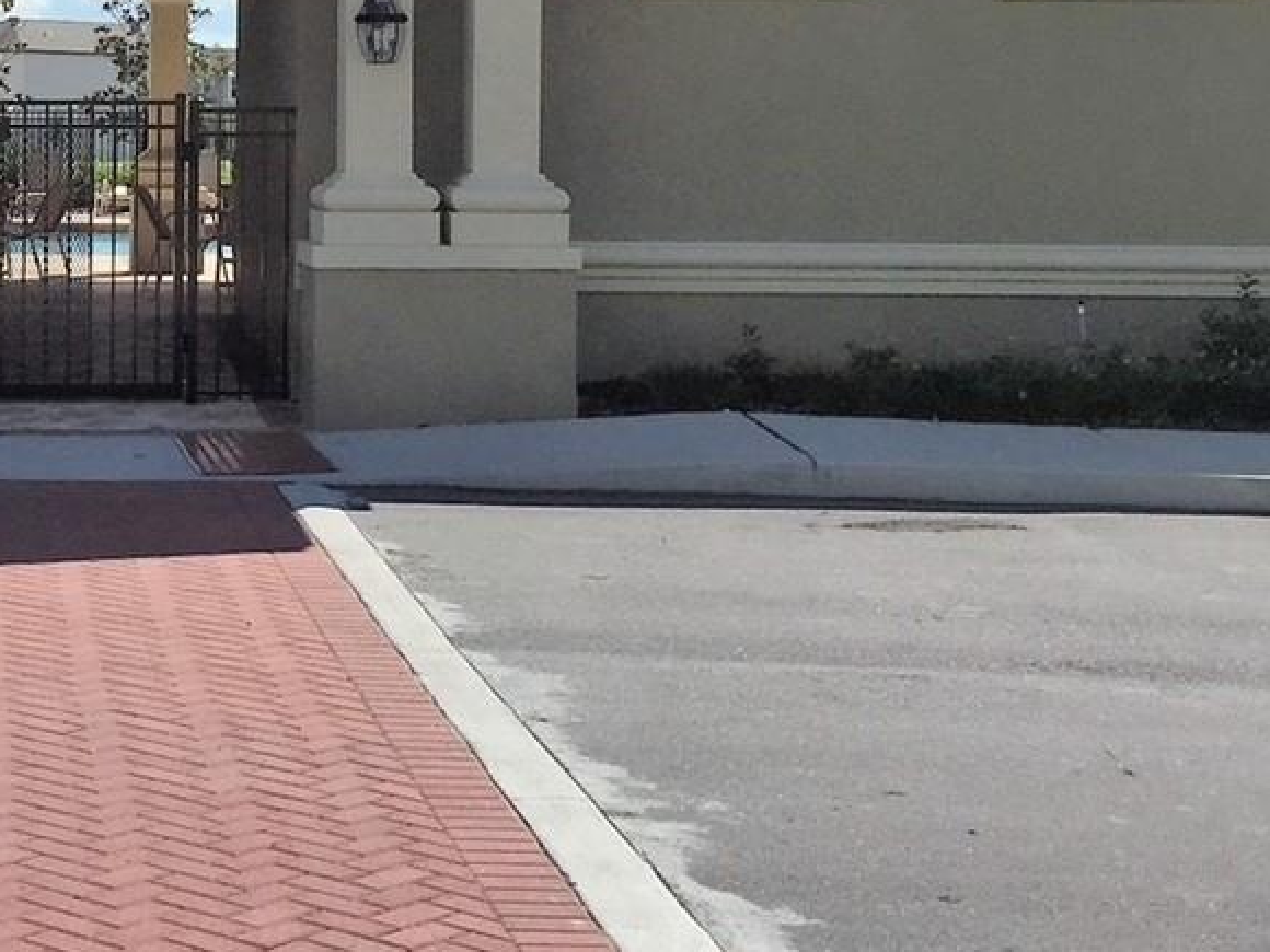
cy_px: 163
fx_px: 2935
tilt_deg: +0.5
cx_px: -24
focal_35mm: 80
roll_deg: -1.1
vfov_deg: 18.2
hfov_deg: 23.3
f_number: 2.2
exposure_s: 1/3597
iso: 32
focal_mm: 4.15
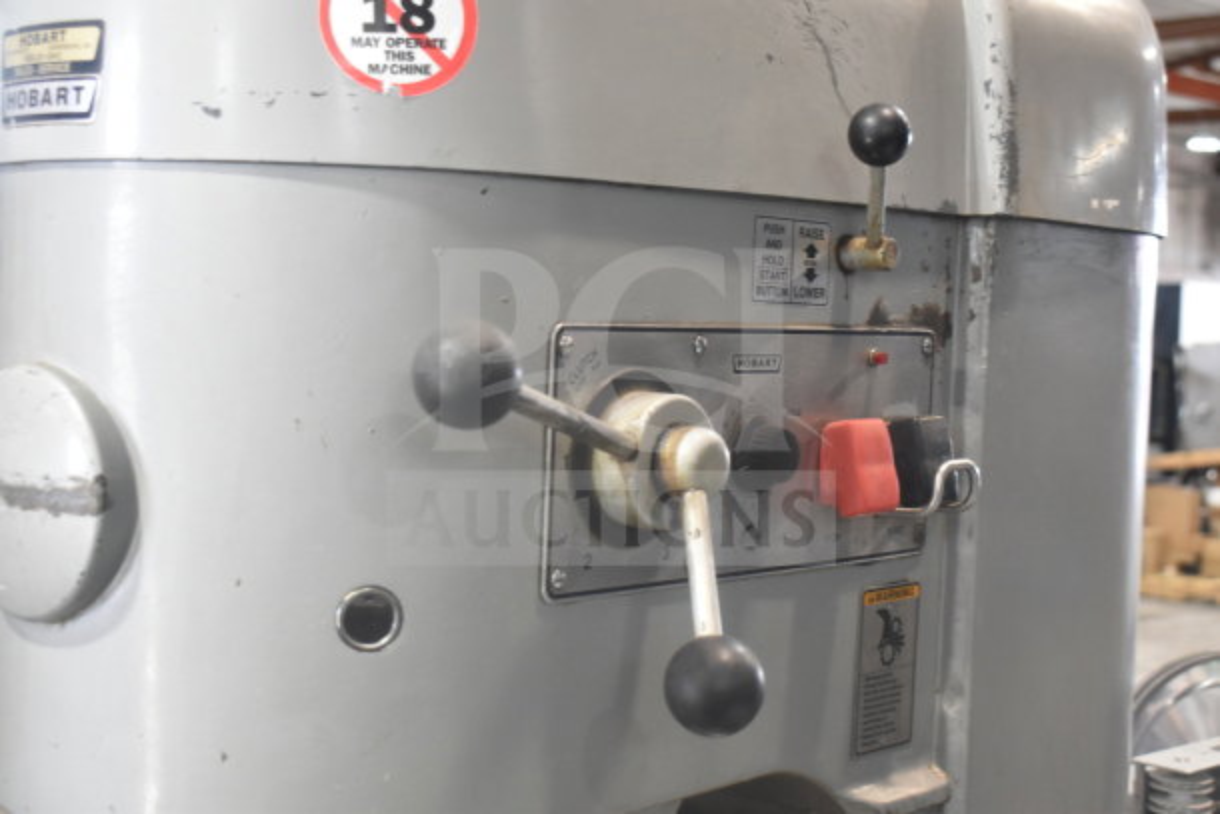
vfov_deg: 23.8
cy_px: 407
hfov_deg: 35.0
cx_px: 610
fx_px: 1932
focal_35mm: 57
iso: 1100
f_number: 4.8
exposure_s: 1/60
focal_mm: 38
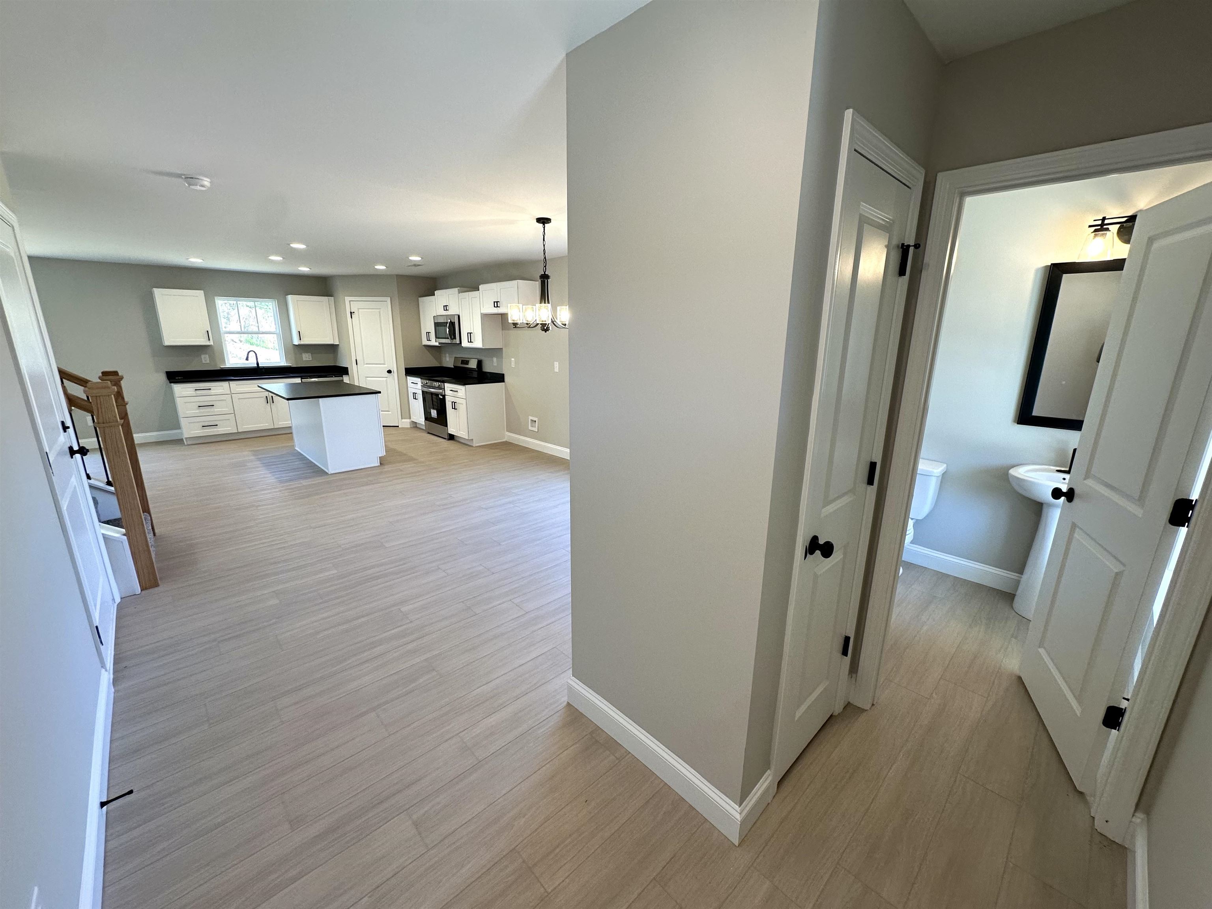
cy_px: 454
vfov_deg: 85.7
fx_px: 490
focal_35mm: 14
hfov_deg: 102.1
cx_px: 606
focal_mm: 2.22
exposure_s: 1/120
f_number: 2.2
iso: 125
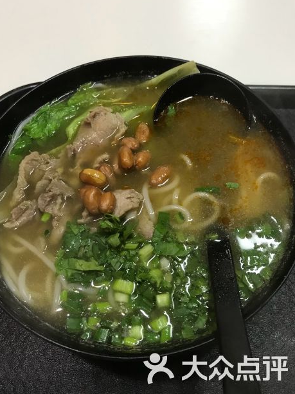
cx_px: 136
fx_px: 364
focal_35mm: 32
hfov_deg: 44.1
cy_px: 177
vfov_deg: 56.7
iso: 50
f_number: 1.8
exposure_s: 1/17
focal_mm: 3.99
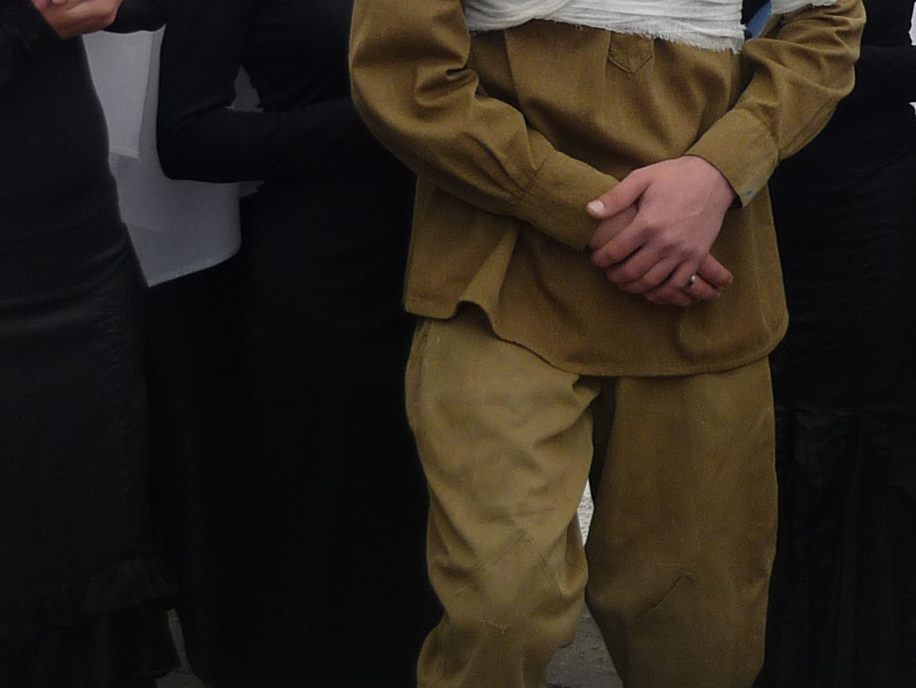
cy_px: -96
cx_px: 585
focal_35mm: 97
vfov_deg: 14.8
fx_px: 2567
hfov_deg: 20.2
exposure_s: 1/500
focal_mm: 5.5
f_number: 2.8
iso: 100
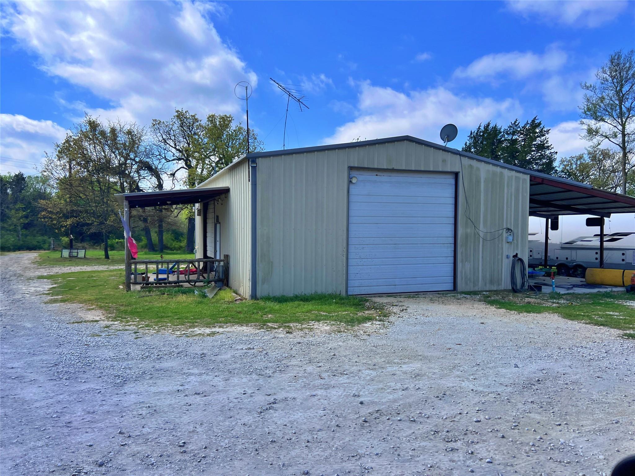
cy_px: 238
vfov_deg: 53.1
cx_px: 318
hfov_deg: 67.3
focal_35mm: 26
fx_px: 477
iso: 50
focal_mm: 5.7
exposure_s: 1/5587
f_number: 1.5
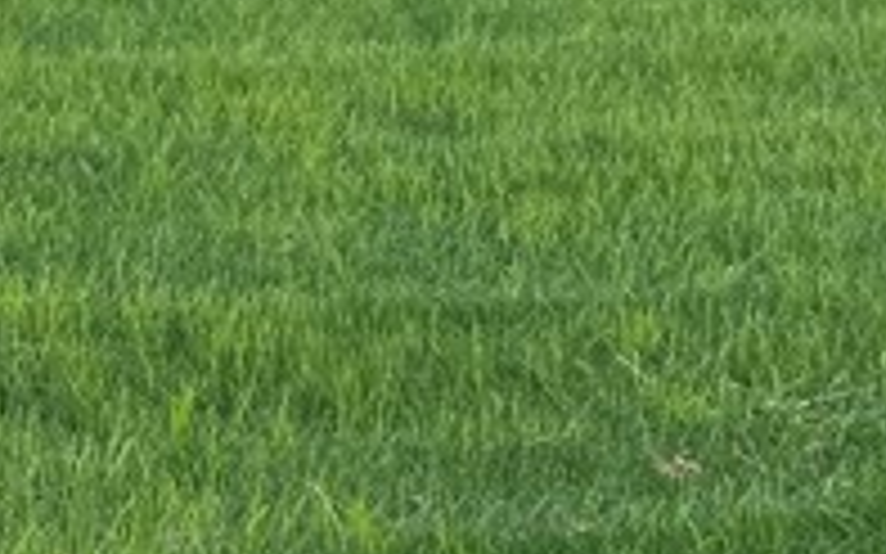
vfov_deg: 9.3
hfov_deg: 15.1
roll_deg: -0.5
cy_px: -531
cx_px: -265
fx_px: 3186
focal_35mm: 132
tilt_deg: -0.5
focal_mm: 6.76
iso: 80
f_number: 1.78
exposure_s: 1/3096
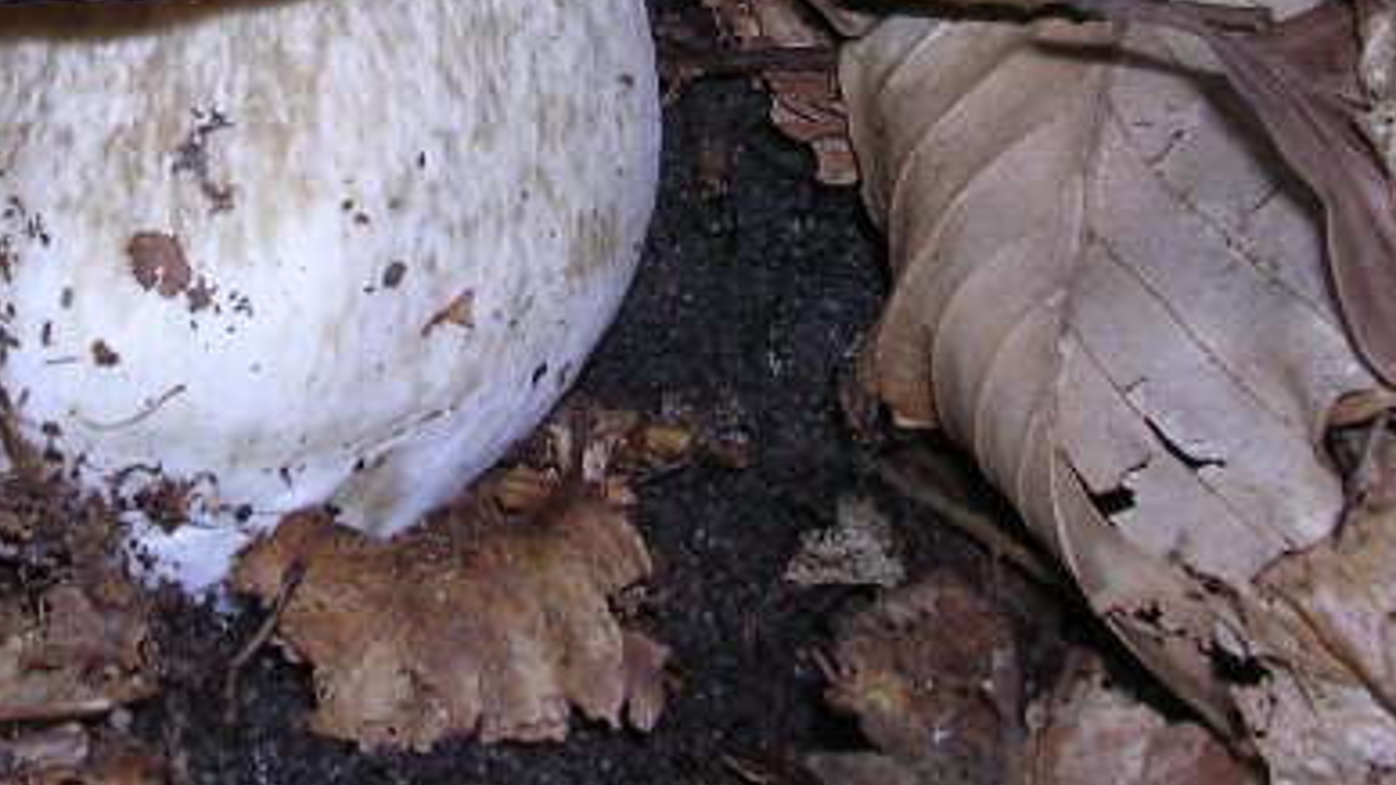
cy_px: -79
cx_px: 335
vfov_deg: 14.4
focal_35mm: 82
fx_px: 3035
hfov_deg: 25.6
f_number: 5.6
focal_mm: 5.8
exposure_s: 1/60.1
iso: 100
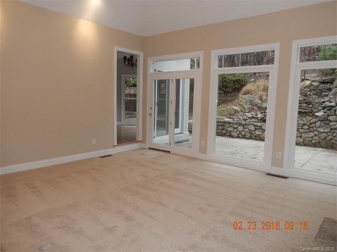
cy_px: 126
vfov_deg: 54.9
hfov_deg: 69.4
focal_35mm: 25
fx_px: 243
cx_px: 168
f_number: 3.4
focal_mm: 4.5
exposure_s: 1/30
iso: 220
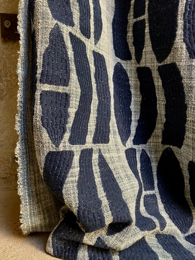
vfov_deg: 63.4
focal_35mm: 28
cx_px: 98
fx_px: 210
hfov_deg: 49.7
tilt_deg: -5.6
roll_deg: +1.1
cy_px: 130
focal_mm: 3.99
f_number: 1.8
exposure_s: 1/70
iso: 80
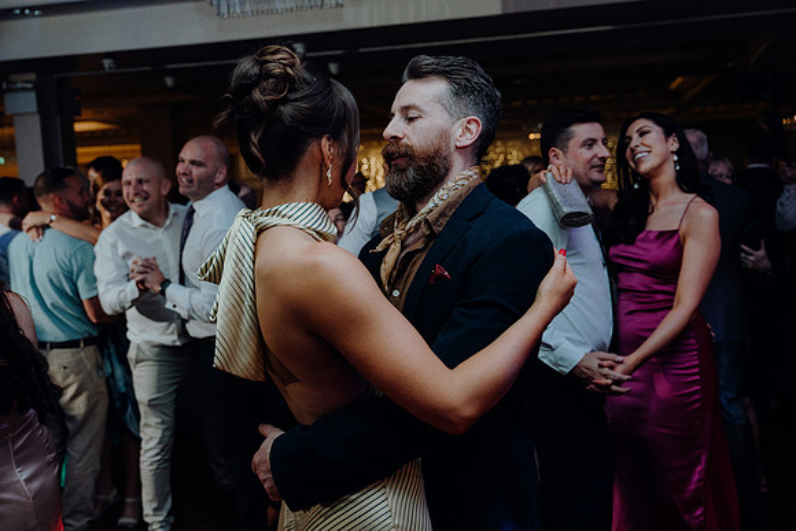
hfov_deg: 54.4
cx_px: 398
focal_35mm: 35
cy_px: 266
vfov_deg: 37.9
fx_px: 774
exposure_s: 1/160
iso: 2500
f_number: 3.5
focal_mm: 35
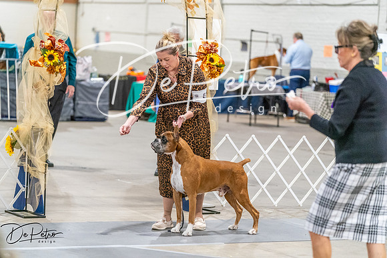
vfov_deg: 10.2
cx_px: 194
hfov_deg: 15.3
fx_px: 1441
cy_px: 129
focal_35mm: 134
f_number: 3.2
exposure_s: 1/250
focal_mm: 134
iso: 6400
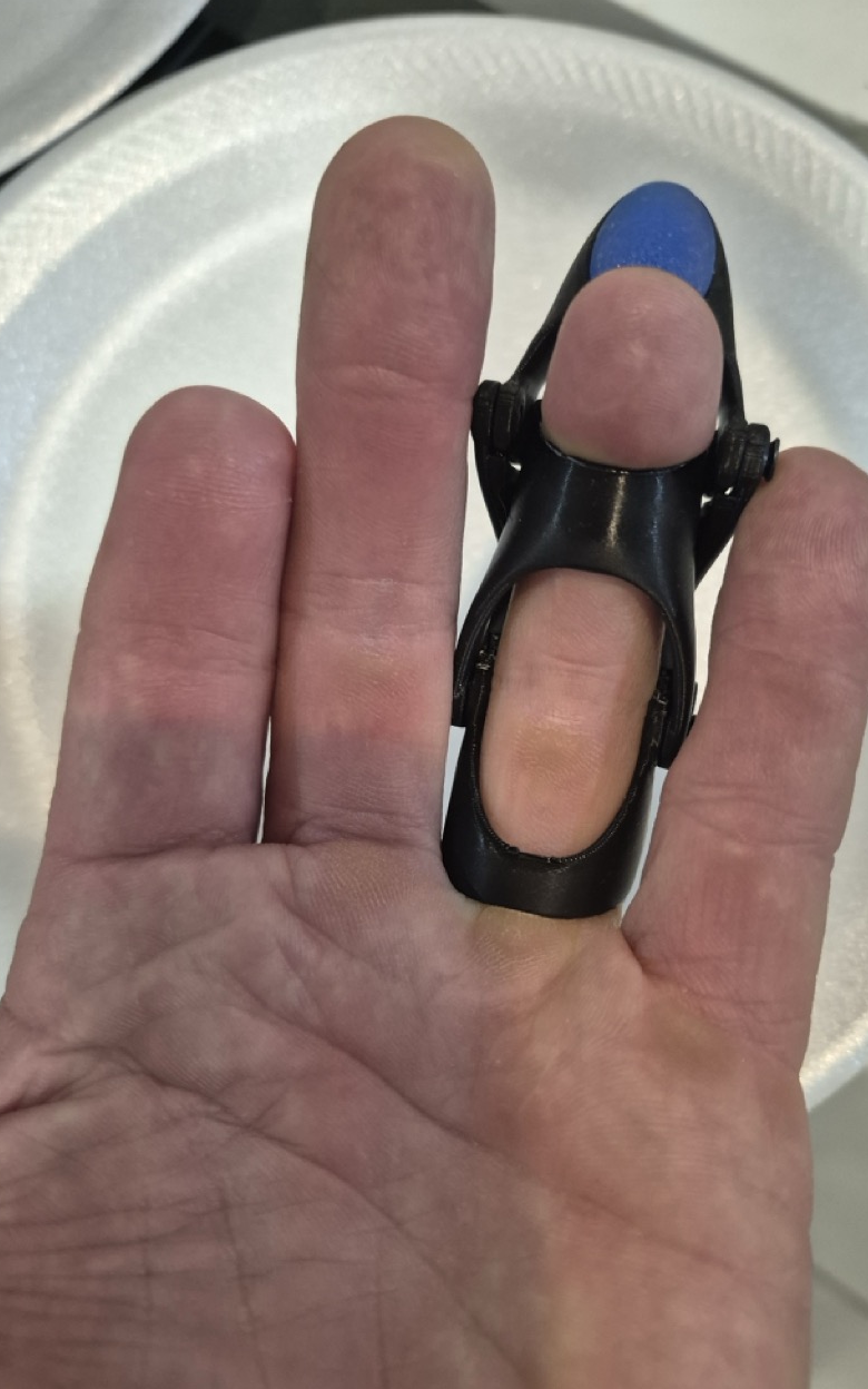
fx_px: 946
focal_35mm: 25
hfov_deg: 49.1
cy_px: 706
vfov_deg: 72.5
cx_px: 500
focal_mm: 5.4
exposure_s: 1/120
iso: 1000
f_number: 1.8
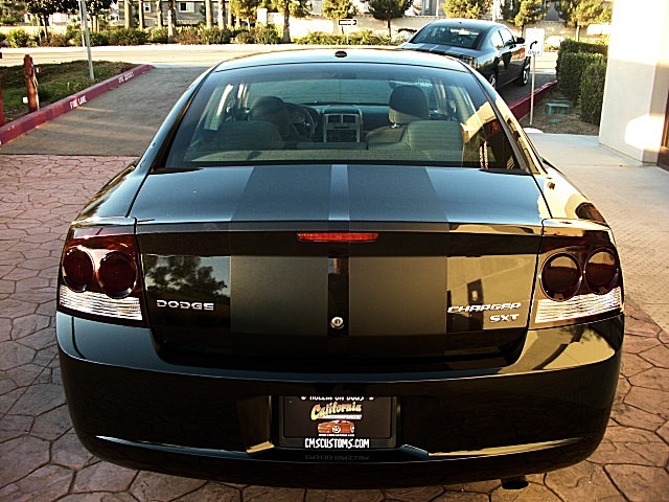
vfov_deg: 39.7
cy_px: 251
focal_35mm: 36
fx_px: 696
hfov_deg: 51.4
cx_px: 334
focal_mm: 6.3
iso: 100
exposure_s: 1/125
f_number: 2.8
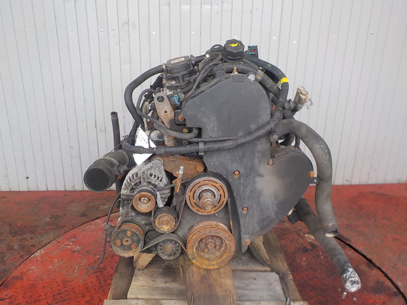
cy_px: 152
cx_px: 204
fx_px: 353
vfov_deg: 46.8
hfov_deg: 60.0
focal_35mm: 30
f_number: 3.3
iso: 125
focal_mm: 4.1
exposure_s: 1/50
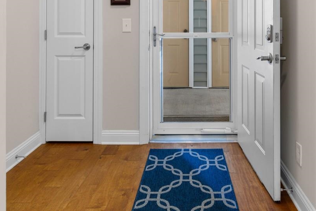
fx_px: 263
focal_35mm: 30
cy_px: 20
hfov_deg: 61.5
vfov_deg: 40.2
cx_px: 186
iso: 100
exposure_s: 1/5
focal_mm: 10
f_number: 4.5
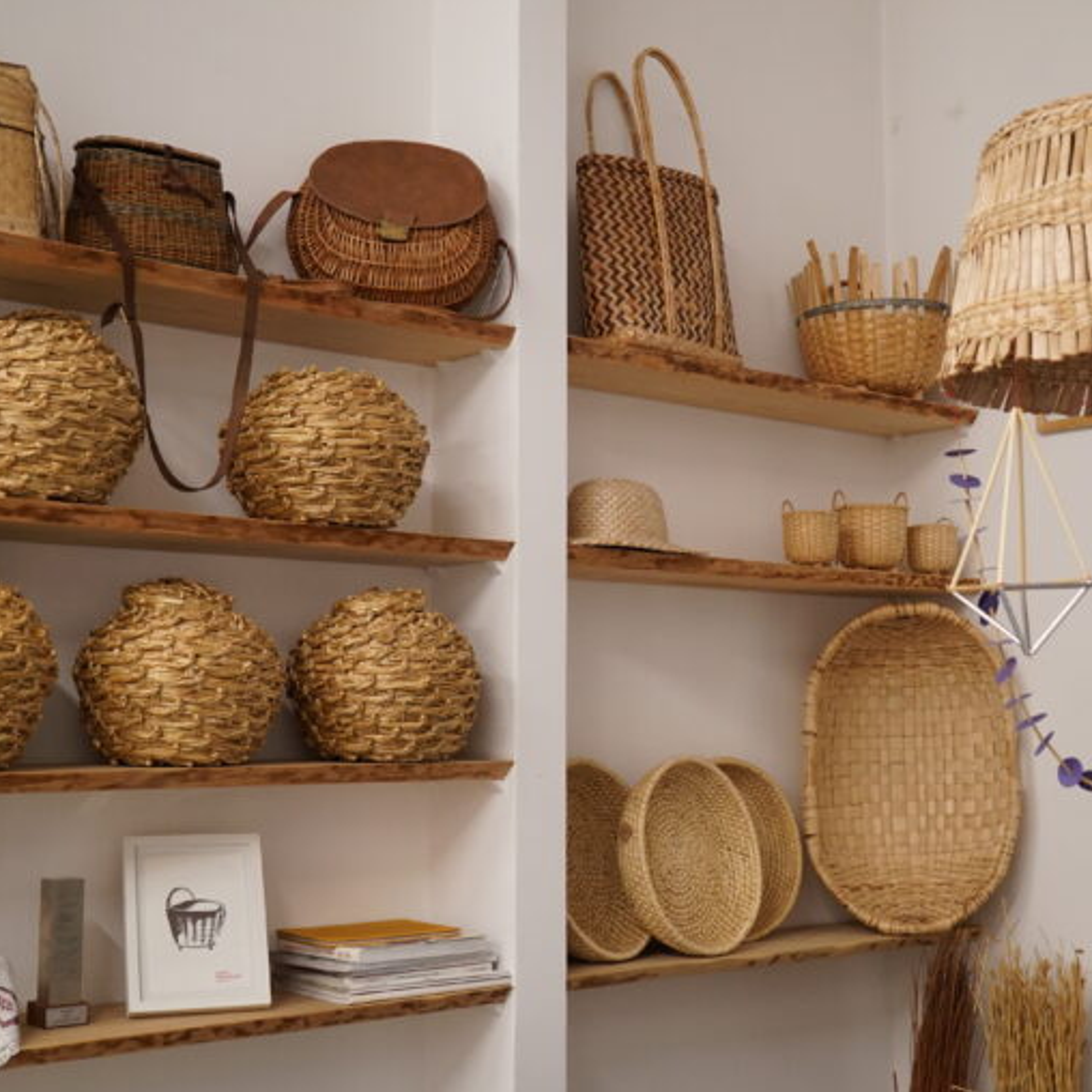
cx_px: 610
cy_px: 545
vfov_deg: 37.6
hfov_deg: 37.5
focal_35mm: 45
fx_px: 1606
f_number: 4
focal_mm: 35
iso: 3200
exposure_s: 1/125
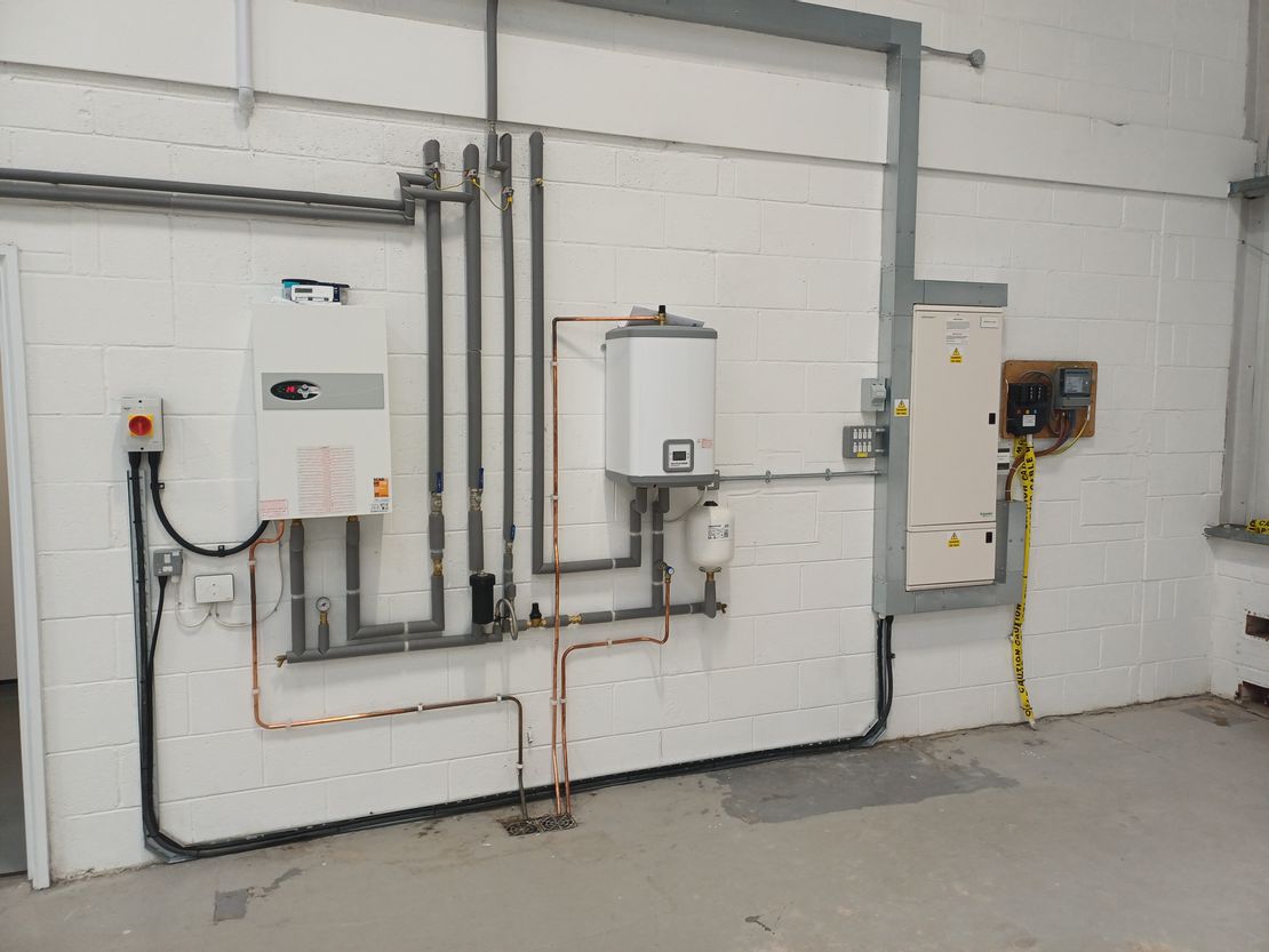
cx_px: 634
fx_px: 917
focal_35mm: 25
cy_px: 476
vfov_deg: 54.9
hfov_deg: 69.4
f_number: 1.8
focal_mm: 4.65
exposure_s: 1/50
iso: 64
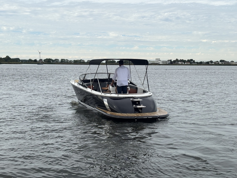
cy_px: 89
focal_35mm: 52
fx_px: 356
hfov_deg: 36.8
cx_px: 118
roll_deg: -0.5
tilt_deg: -3.9
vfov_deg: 28.0
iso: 40
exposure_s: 1/2451
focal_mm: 5.96
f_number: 1.6
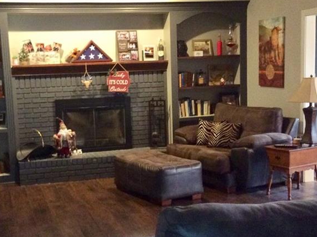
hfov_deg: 33.7
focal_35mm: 57
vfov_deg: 25.6
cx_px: 125
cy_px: 126
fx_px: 521
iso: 320
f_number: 2.4
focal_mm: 3.3
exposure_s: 1/15
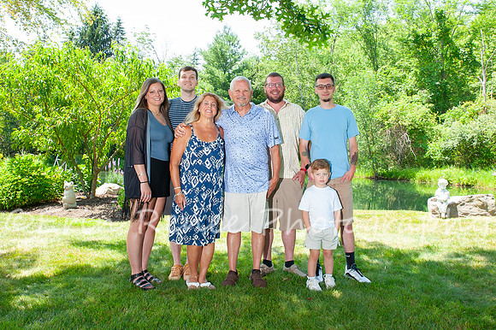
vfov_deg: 34.3
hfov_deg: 49.9
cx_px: 264
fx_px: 533
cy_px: 129
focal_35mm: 39
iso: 640
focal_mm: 30
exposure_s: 1/160
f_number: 11
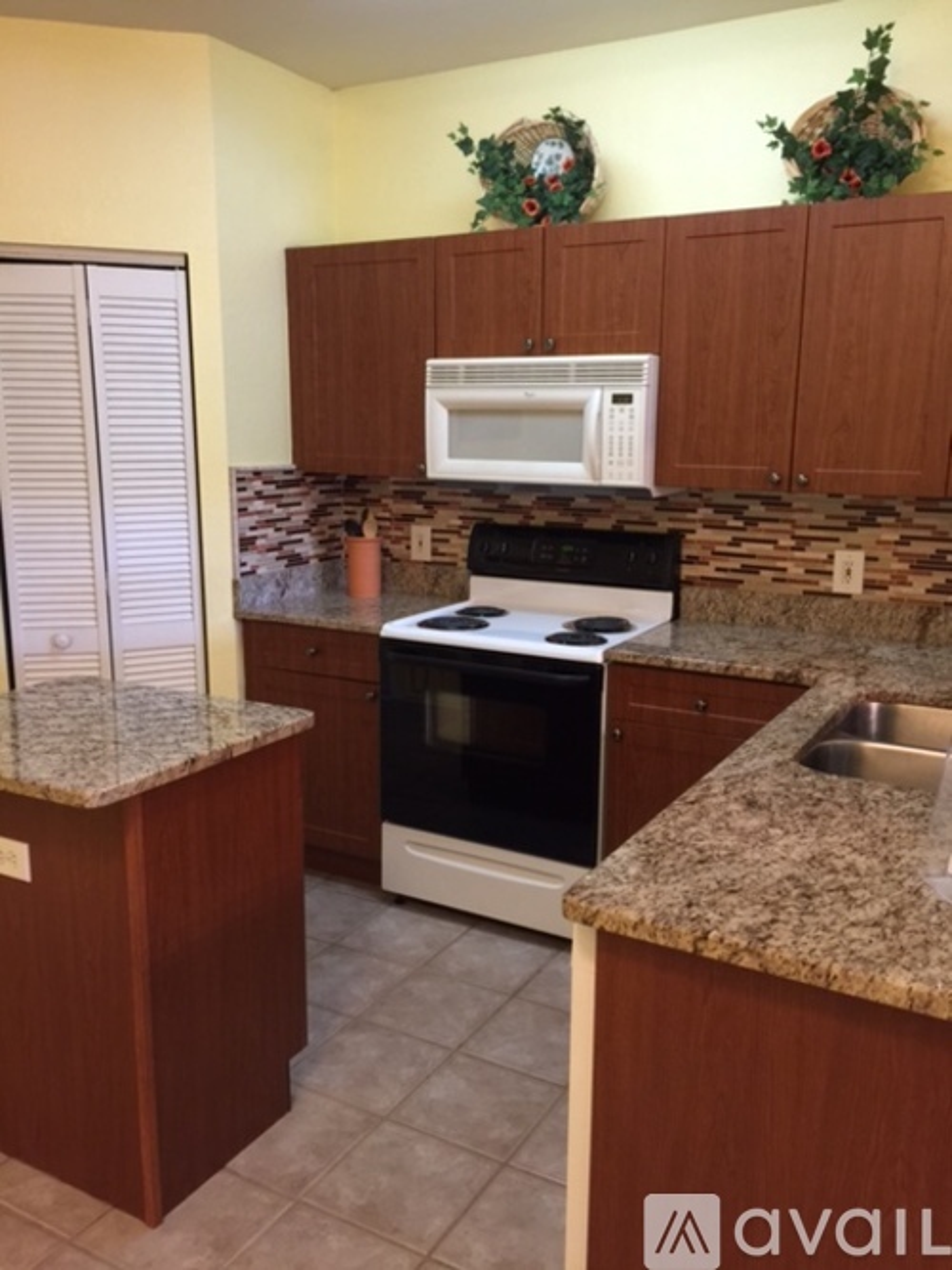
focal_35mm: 29
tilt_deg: -10.4
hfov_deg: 48.2
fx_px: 1064
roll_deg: +0.3
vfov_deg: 61.7
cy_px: 635
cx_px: 476
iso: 100
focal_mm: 4.15
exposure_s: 1/15
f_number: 2.2
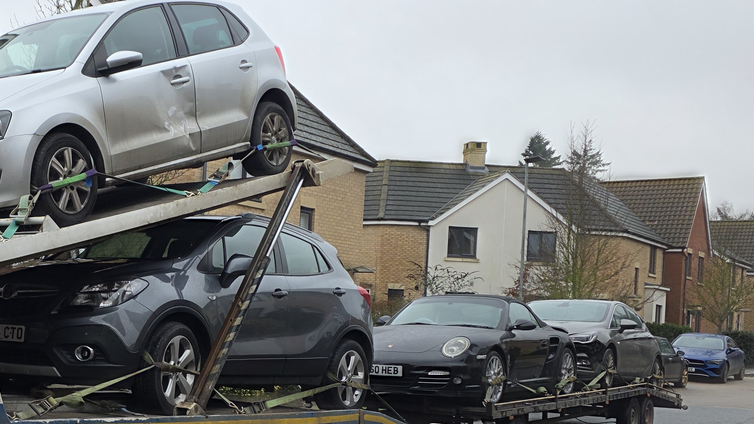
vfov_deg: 23.2
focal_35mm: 51
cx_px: 92
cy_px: 329
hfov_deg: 38.2
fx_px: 1020
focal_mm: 6.3
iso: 80
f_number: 1.7
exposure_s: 1/180
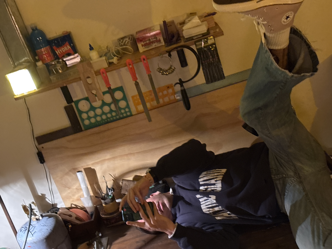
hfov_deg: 36.8
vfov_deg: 28.0
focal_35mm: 52
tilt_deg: -20.0
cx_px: 166
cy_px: 124
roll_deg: +18.1
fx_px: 499
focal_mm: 5.96
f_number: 1.6
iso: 400
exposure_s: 1/20
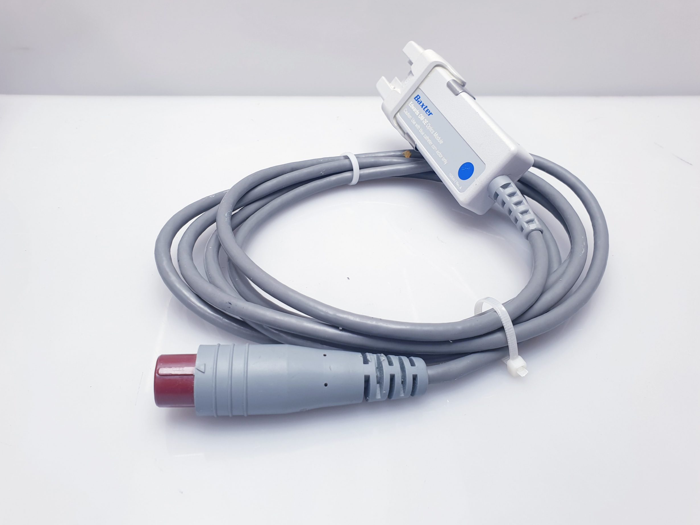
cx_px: 346
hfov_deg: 65.3
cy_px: 262
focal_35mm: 27
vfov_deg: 51.4
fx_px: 546
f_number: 2.4
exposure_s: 1/50
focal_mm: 4.3
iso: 50
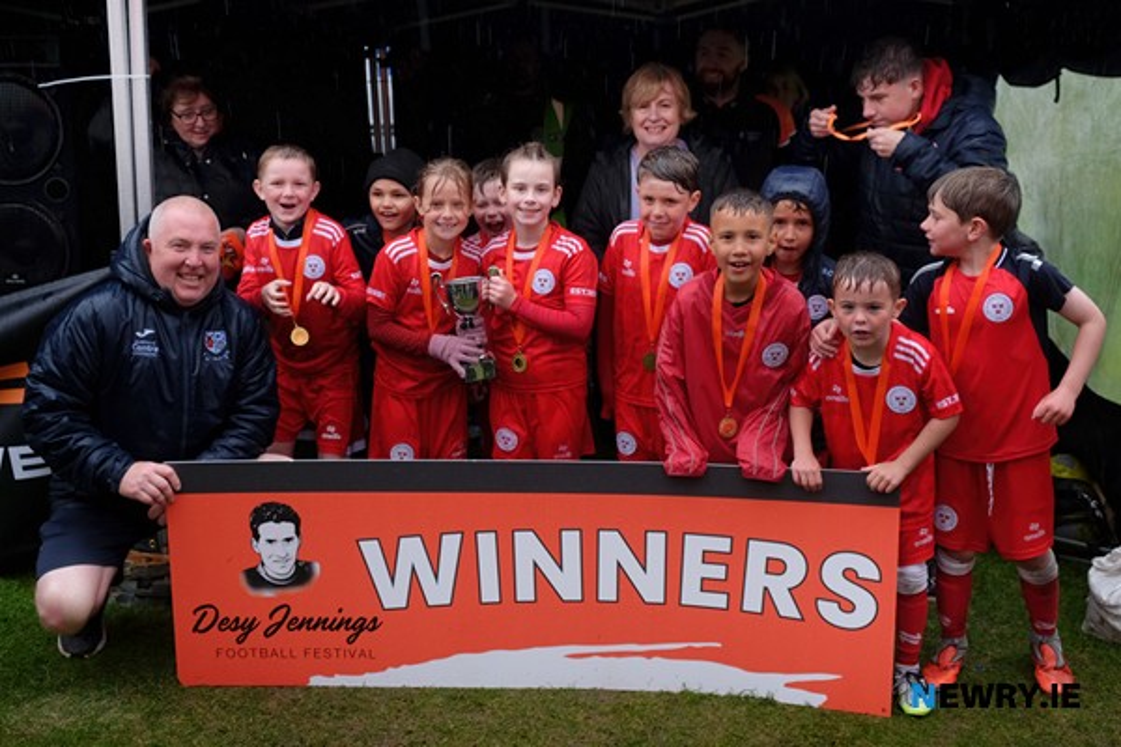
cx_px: 560
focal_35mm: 32
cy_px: 374
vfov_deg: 41.1
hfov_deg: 58.7
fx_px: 996
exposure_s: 1/160
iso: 400
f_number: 4.5
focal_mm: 21.4
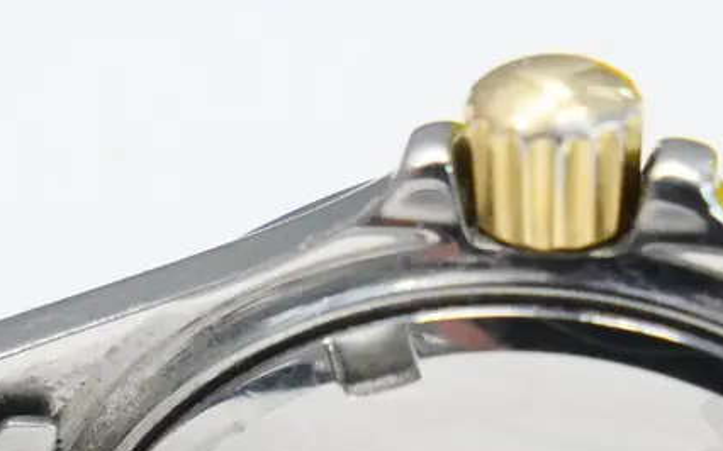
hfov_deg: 9.8
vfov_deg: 6.1
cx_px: 533
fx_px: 4216
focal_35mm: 214
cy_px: 635
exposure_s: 1/125
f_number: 5.6
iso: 3200
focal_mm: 42
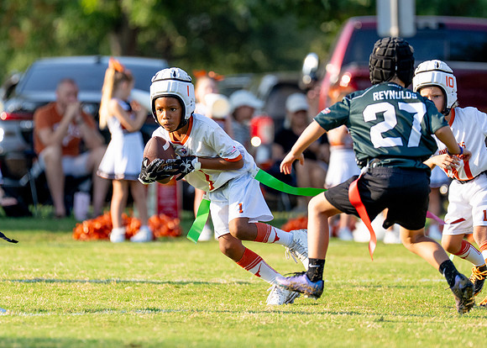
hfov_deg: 4.7
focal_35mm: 430
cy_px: 147
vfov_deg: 3.3
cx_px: 262
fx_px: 5949
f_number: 2.8
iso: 250
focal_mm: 200
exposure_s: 1/2000
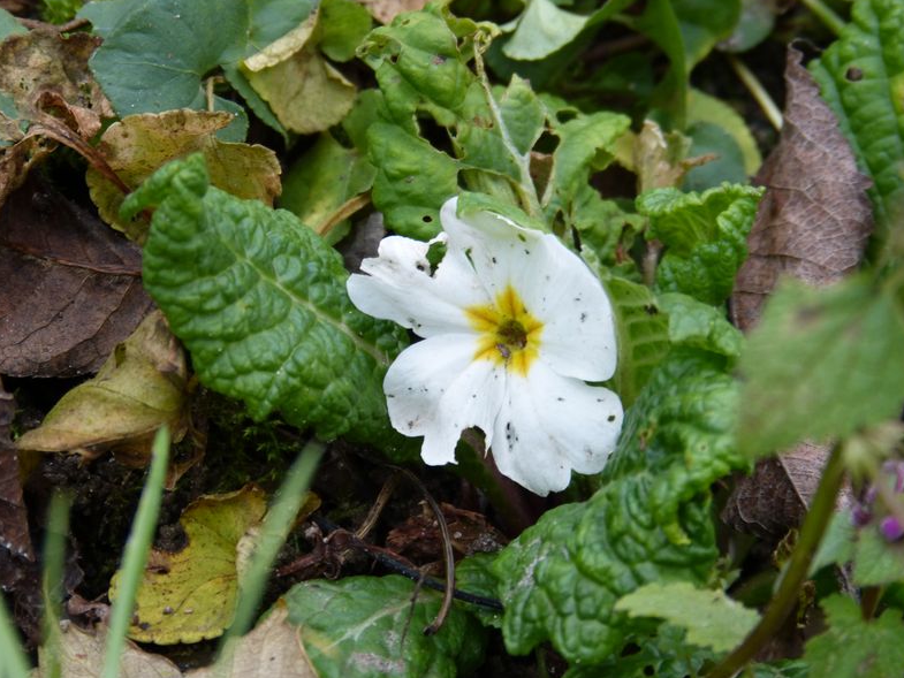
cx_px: 456
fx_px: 4284
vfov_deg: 9.1
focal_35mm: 164
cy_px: 336
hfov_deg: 12.0
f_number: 3.7
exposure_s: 1/80
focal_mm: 29
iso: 160
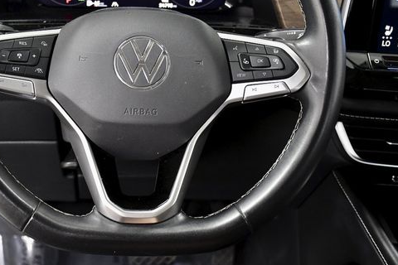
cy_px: 116
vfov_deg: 21.2
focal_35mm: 64
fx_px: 708
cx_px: 138
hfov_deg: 31.2
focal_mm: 32
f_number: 4.5
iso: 2500
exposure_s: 1/160
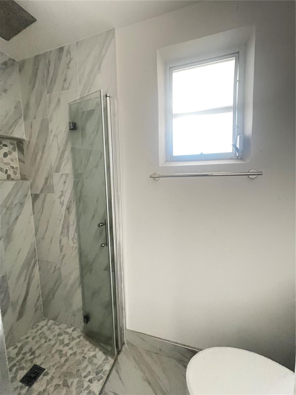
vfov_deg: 106.2
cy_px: 198
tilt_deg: -6.7
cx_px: 148
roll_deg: +0.3
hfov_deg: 89.9
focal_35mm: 13
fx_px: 148
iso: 1250
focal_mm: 1.57
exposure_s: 1/34
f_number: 1.8
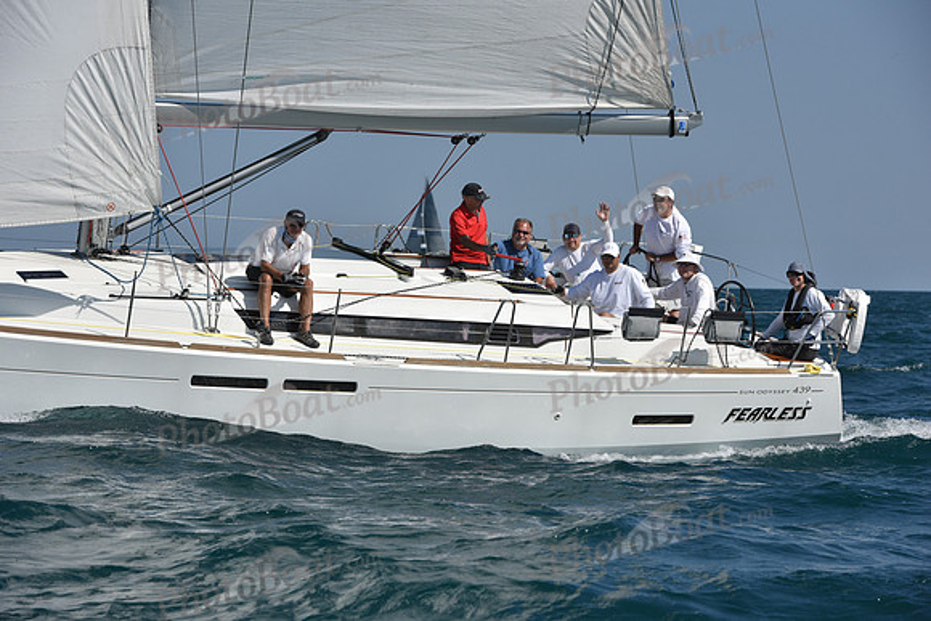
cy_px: 310
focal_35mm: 150
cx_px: 466
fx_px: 3880
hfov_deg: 13.7
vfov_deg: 9.2
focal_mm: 150
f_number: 9
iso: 250
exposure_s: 1/1600
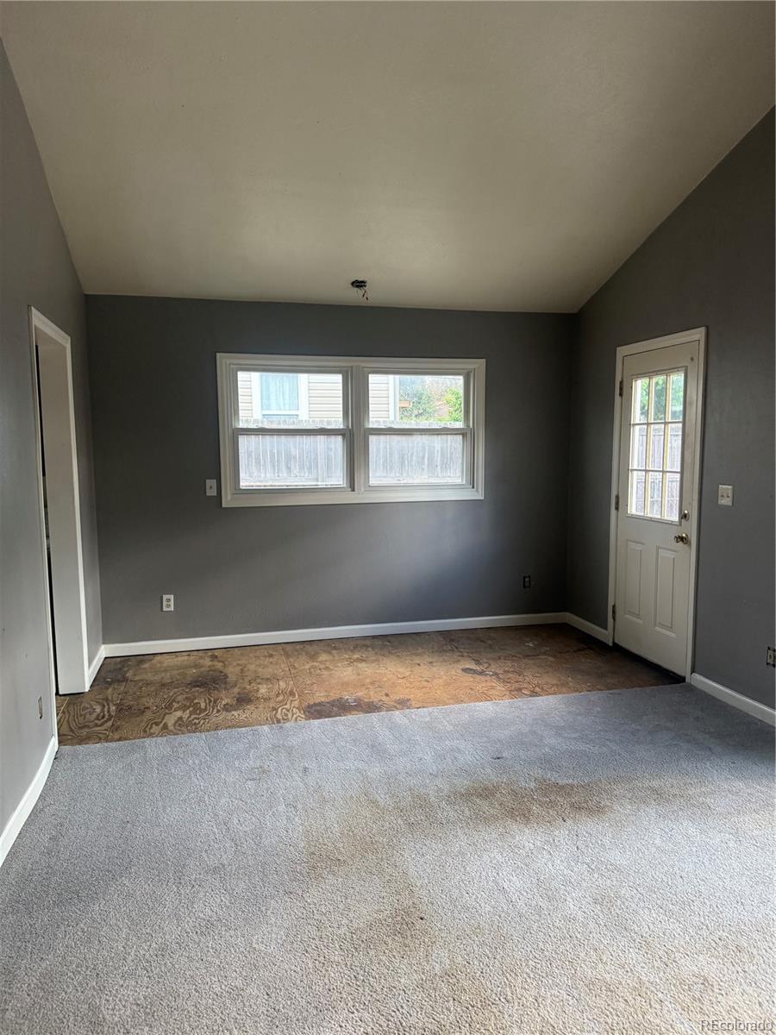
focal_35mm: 24
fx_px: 717
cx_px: 388
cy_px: 518
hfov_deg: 56.8
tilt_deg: -3.9
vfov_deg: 71.6
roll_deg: -0.5
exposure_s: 1/120
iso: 160
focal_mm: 6.76
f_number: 1.78
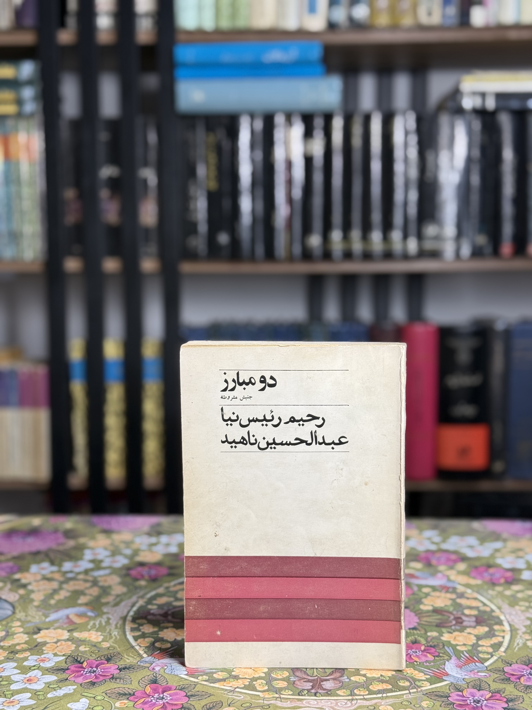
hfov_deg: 30.3
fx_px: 984
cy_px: 355
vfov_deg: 39.7
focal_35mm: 48
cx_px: 266
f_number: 1.78
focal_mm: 6.76
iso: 80
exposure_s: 1/100
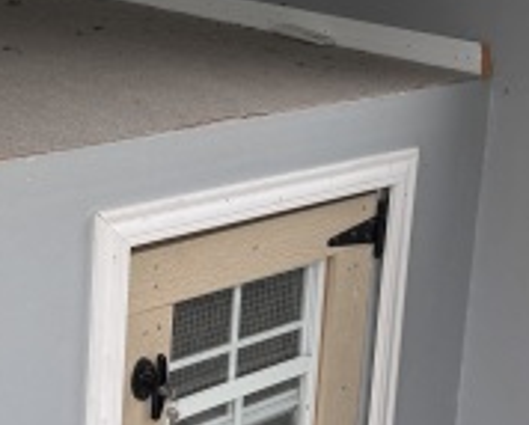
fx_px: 1317
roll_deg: -3.3
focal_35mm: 84
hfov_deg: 22.7
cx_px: 217
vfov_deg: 18.3
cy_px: 146
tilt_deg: -14.7
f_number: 1.78
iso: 80
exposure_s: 1/544
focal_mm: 6.76
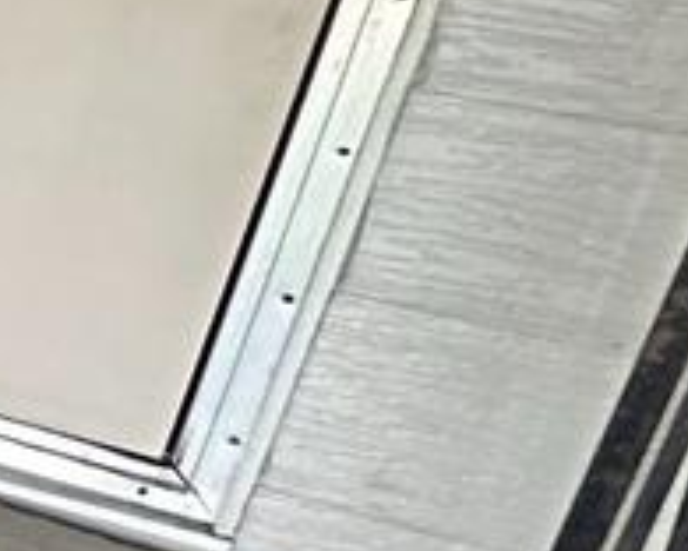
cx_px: -1683
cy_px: 127
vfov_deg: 15.2
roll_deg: -4.0
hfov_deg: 9.8
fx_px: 2057
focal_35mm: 101
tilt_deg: -16.8
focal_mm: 2.22
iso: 320
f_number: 2.2
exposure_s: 1/82
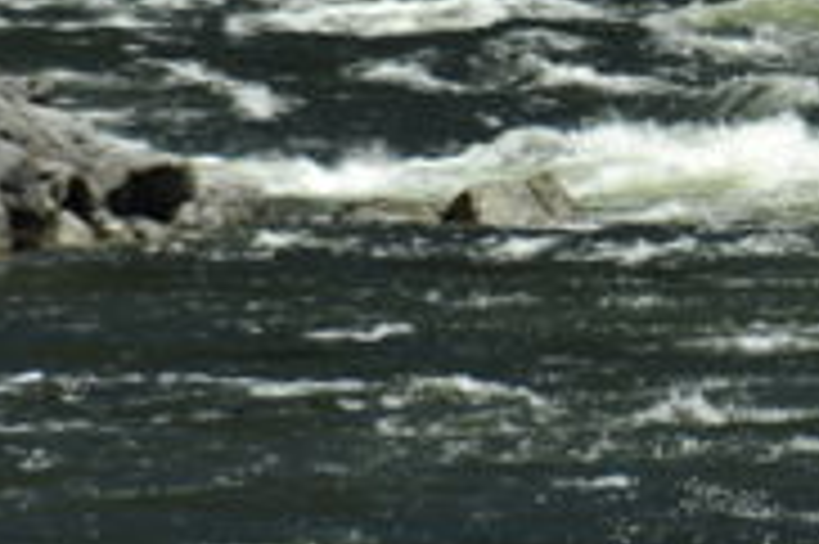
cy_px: -450
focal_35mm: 1316
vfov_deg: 1.0
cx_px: 1539
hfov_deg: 1.6
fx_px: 29911
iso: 200
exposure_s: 1/500
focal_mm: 300
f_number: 8
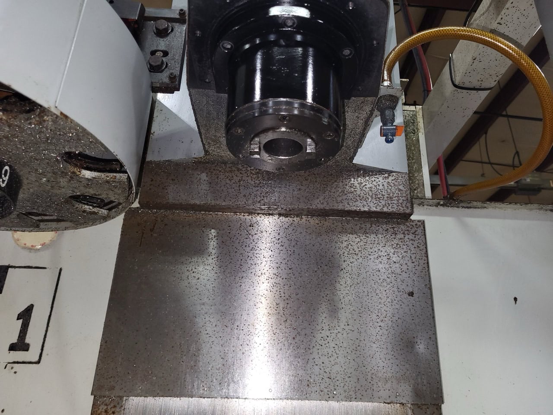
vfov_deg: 53.1
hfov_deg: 67.3
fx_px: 415
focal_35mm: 26
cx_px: 276
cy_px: 208
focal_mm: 5.4
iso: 100
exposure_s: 1/40
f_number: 1.8
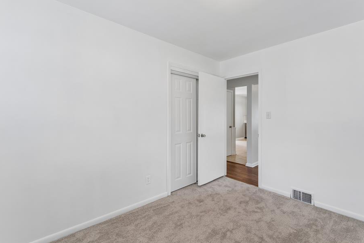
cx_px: 193
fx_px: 162
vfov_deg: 73.7
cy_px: 119
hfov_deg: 96.6
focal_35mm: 16
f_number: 13
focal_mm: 14
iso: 400
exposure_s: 1/8
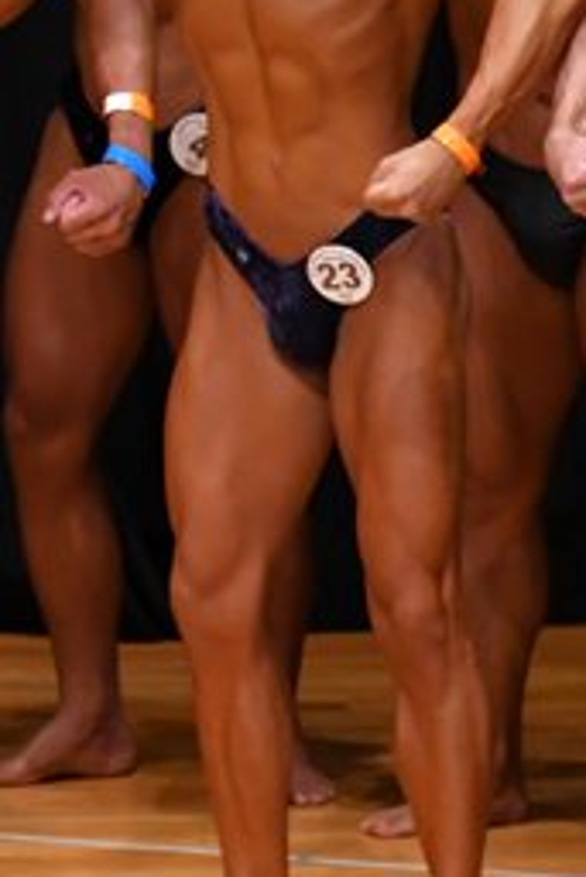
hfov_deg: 1.6
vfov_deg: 2.4
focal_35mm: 862
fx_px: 21017
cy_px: 236
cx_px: -646
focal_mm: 190
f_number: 5.6
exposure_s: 1/400
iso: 4000
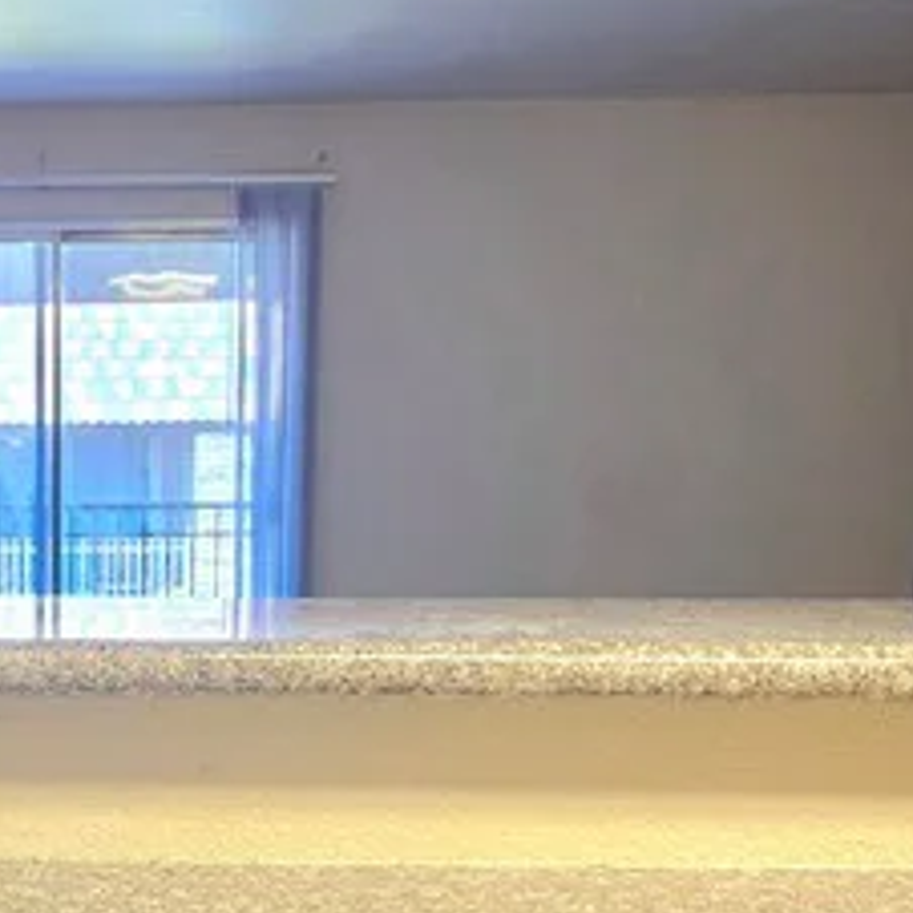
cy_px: 727
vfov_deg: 31.9
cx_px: 16
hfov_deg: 30.6
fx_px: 1552
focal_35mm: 52
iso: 160
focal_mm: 2.2
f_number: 1.9
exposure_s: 1/120
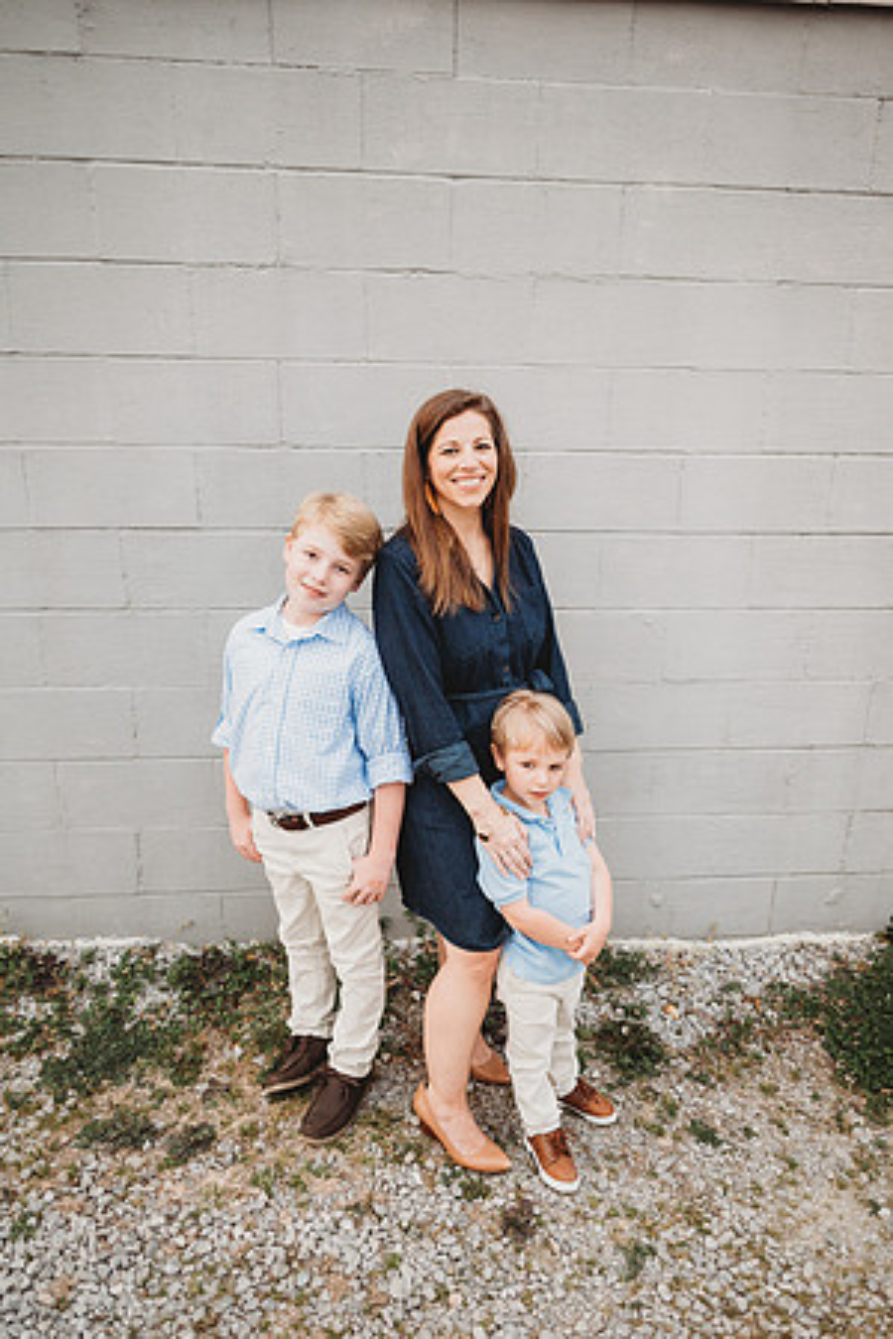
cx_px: 446
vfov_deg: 73.7
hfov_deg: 53.1
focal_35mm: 24
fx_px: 893
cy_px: 670
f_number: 2.5
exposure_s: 1/250
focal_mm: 24
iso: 320
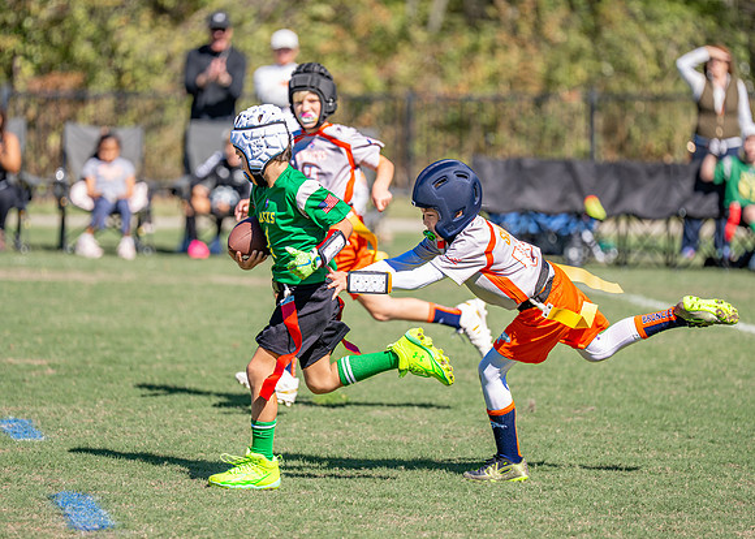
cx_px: 341
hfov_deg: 10.2
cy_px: 259
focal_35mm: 198
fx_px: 4236
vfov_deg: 7.3
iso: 200
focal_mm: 176
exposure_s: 1/2500
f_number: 2.8
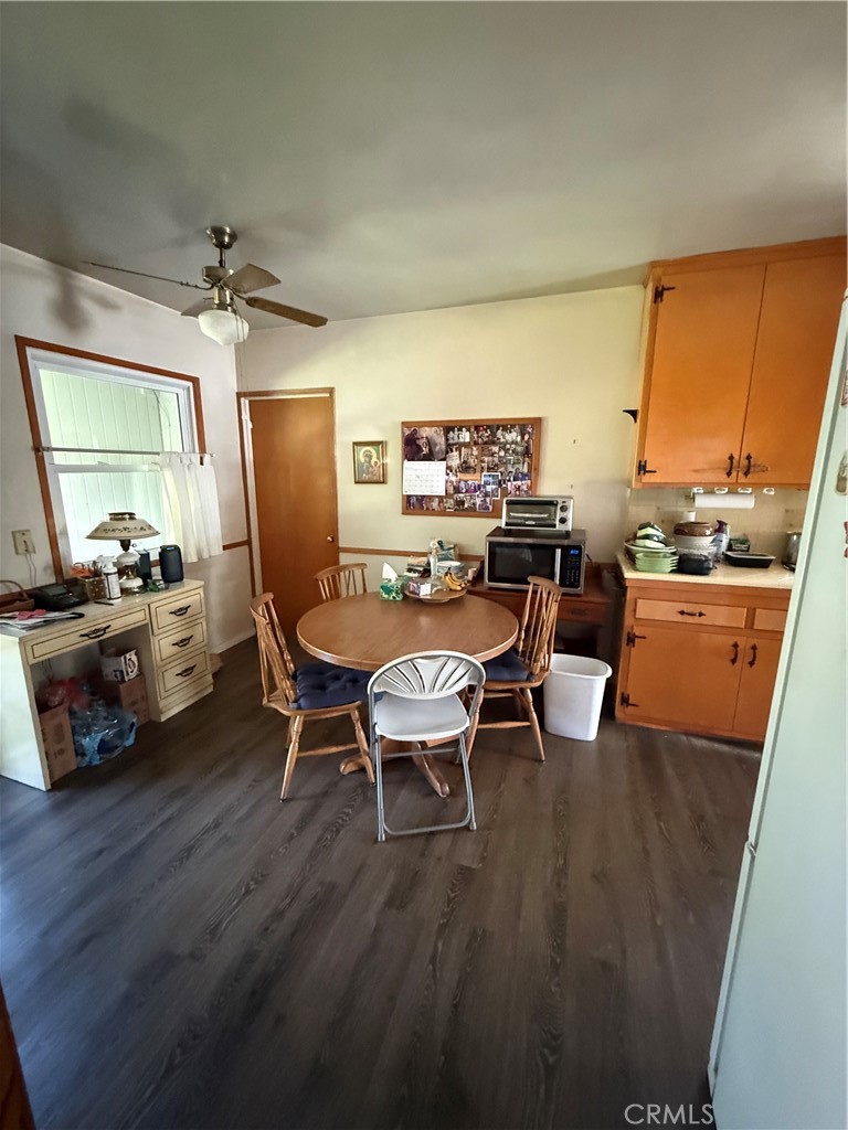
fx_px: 457
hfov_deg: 85.7
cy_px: 565
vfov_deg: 102.1
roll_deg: -0.1
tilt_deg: -10.0
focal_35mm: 14
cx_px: 424
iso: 1600
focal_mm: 2.22
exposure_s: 1/40
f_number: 2.2
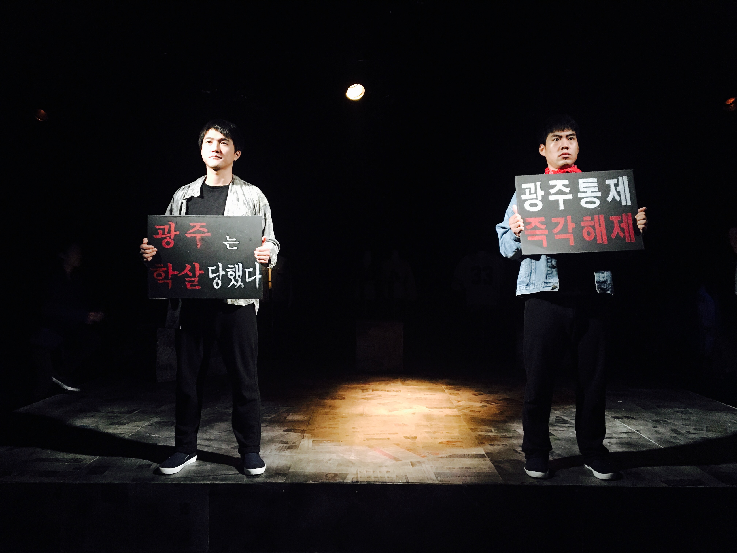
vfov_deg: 48.2
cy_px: 276
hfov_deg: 61.7
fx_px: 617
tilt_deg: +0.1
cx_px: 368
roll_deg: -0.4
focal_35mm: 29
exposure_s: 1/17
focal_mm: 4.15
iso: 200
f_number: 2.2
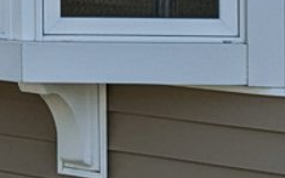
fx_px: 1010
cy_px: -184
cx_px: -167
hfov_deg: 14.7
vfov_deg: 9.4
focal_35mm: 130
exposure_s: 1/577
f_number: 1.68
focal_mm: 6.8
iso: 774
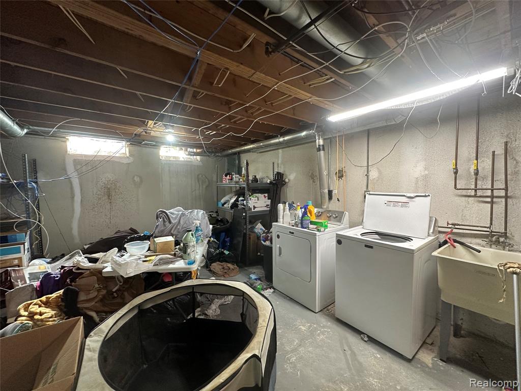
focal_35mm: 14
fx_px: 211
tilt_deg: -2.7
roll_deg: +0.9
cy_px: 196
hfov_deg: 102.1
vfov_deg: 85.7
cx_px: 260
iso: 200
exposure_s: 1/60
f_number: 2.2
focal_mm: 2.22
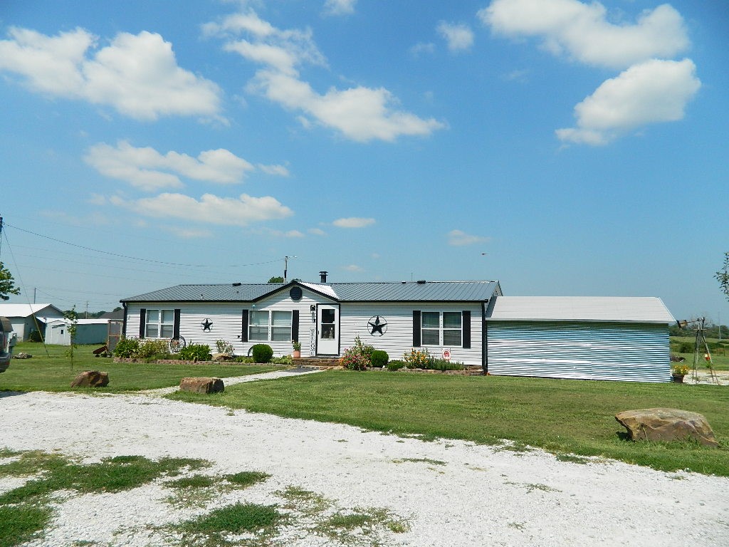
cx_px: 364
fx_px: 526
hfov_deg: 69.4
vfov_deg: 54.9
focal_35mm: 25
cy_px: 274
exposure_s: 1/320
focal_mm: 4.5
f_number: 8.7
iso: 80
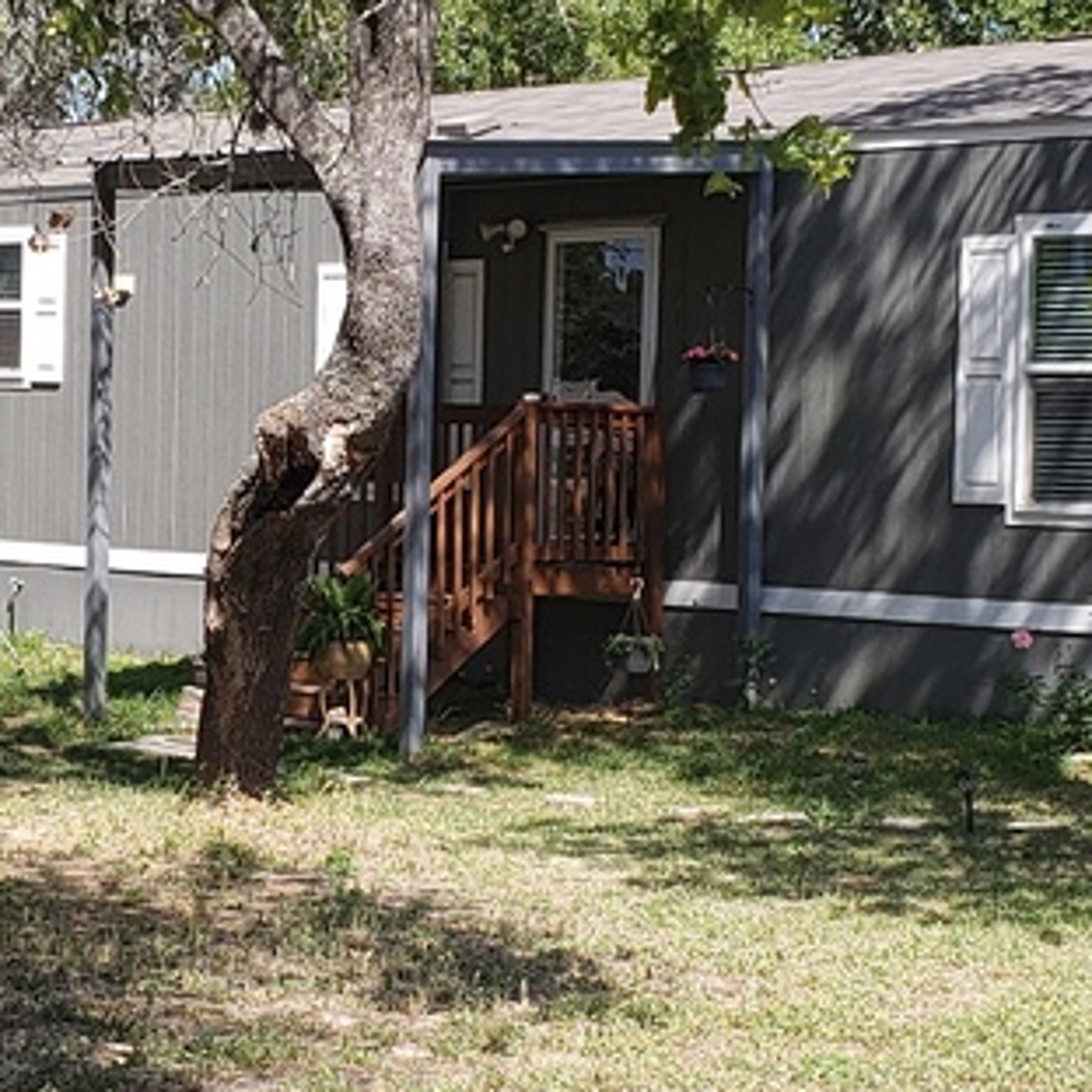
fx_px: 3783
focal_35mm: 106
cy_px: 609
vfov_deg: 16.4
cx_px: 332
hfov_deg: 16.4
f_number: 2.4
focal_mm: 4.3
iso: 50
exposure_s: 1/720
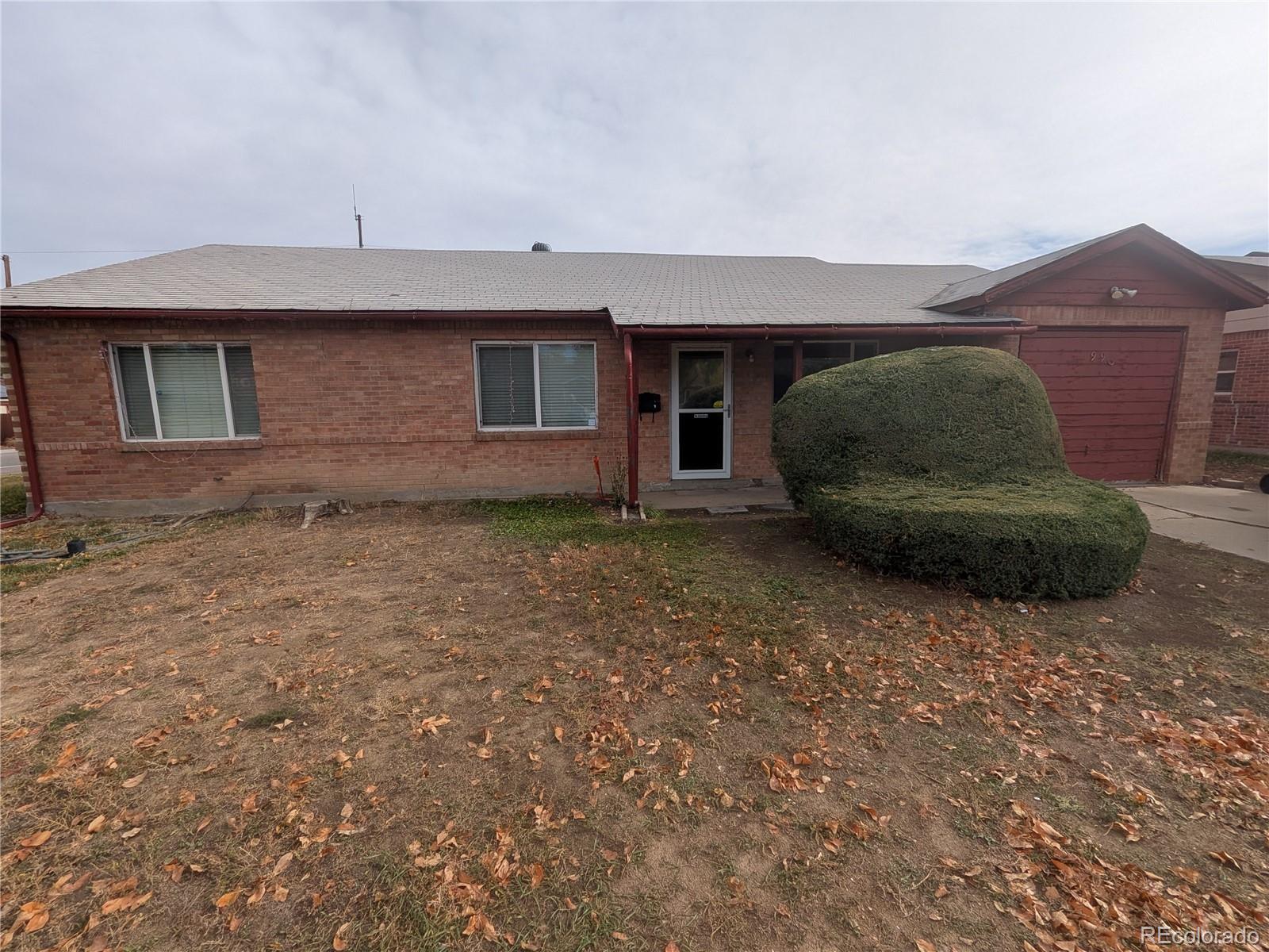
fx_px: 477
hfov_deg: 106.2
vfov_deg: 89.9
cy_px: 476
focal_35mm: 13
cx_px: 634
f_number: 2.2
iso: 28
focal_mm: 1.54
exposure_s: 1/1139
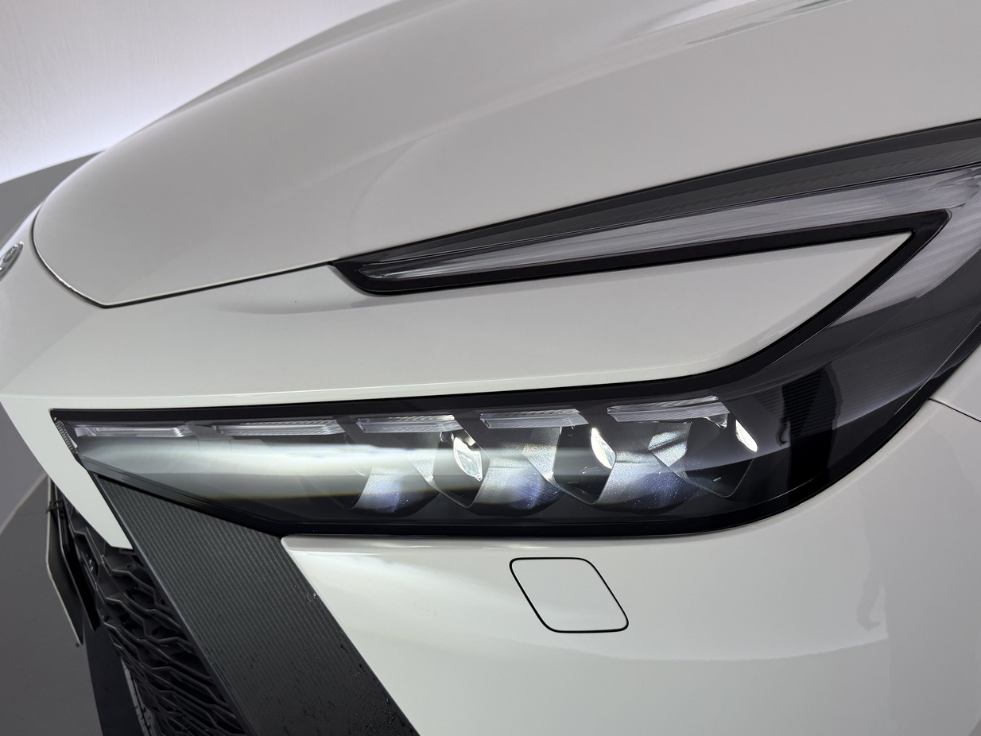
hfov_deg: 63.4
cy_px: 393
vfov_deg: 49.7
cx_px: 517
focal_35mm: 28
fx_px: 794
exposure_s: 1/138
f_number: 1.78
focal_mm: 6.76
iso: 64
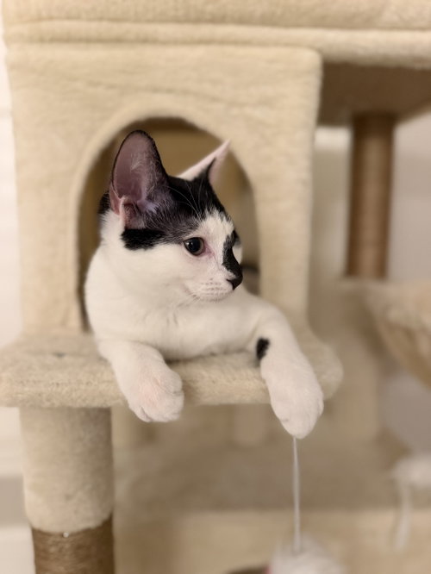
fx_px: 398
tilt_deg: -6.5
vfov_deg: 71.6
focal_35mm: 24
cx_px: 216
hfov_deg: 56.8
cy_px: 287
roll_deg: +2.6
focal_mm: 6.76
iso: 640
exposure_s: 1/60
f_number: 1.78
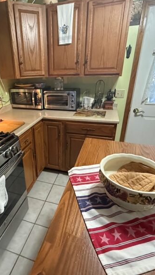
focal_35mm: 21
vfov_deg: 83.8
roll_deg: +2.0
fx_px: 153
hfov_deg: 52.5
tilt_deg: -25.6
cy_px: 137
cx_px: 51
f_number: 2.2
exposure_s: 1/60
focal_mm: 2.22
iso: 640
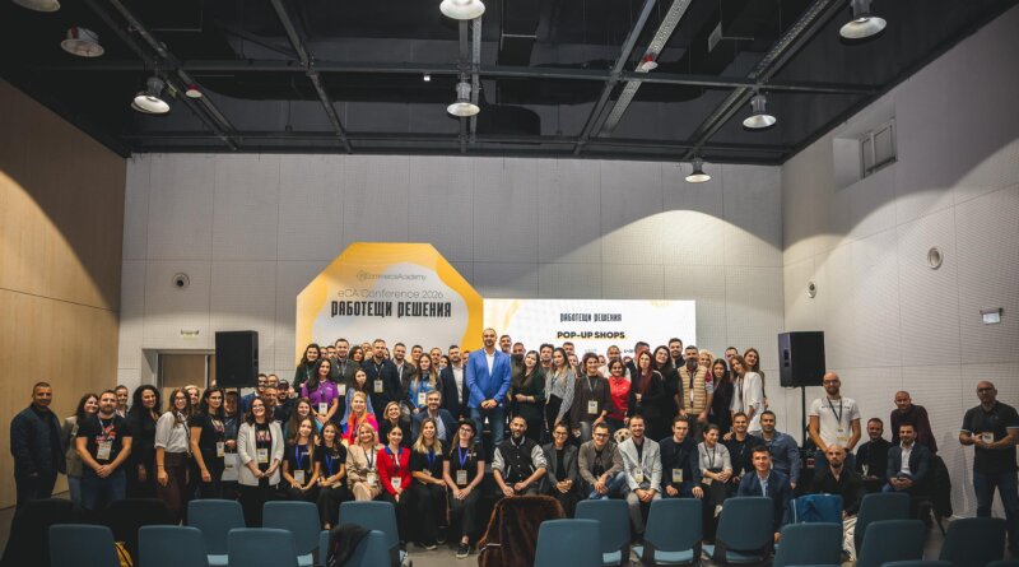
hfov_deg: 74.0
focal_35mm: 25
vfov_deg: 45.3
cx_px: 510
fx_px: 676
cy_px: 334
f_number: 2.8
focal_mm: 24
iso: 1600
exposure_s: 1/200
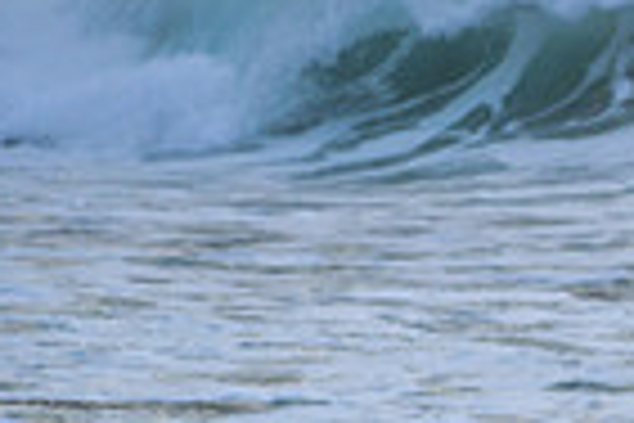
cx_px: 922
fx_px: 36452
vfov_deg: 0.7
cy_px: 754
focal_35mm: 2070
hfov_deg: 1.0
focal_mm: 500
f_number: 5.6
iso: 220
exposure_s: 1/1000
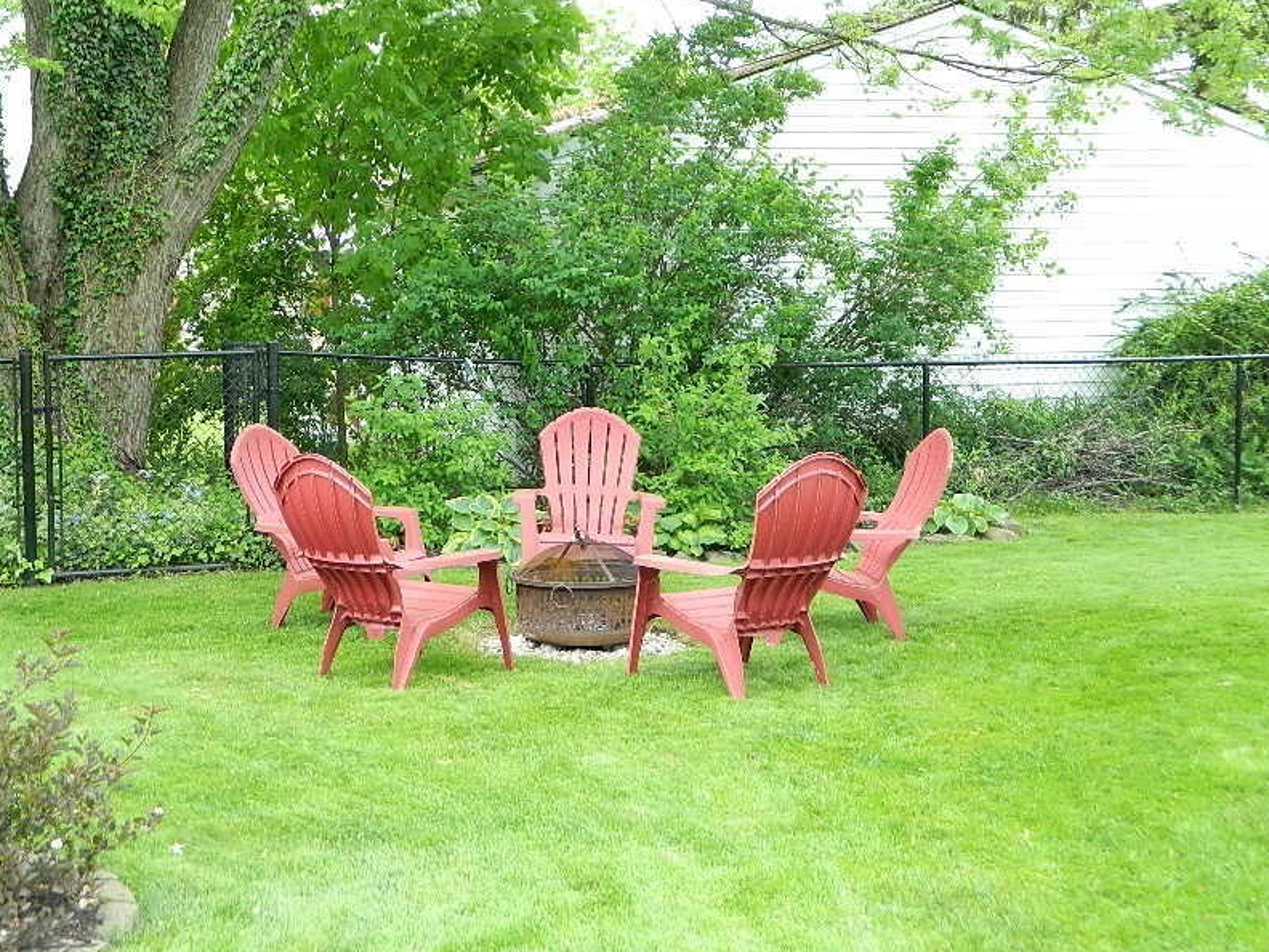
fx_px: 1943
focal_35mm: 53
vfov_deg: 27.5
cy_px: 404
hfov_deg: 36.0
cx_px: 495
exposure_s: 1/160
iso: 110
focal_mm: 7.3
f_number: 3.5
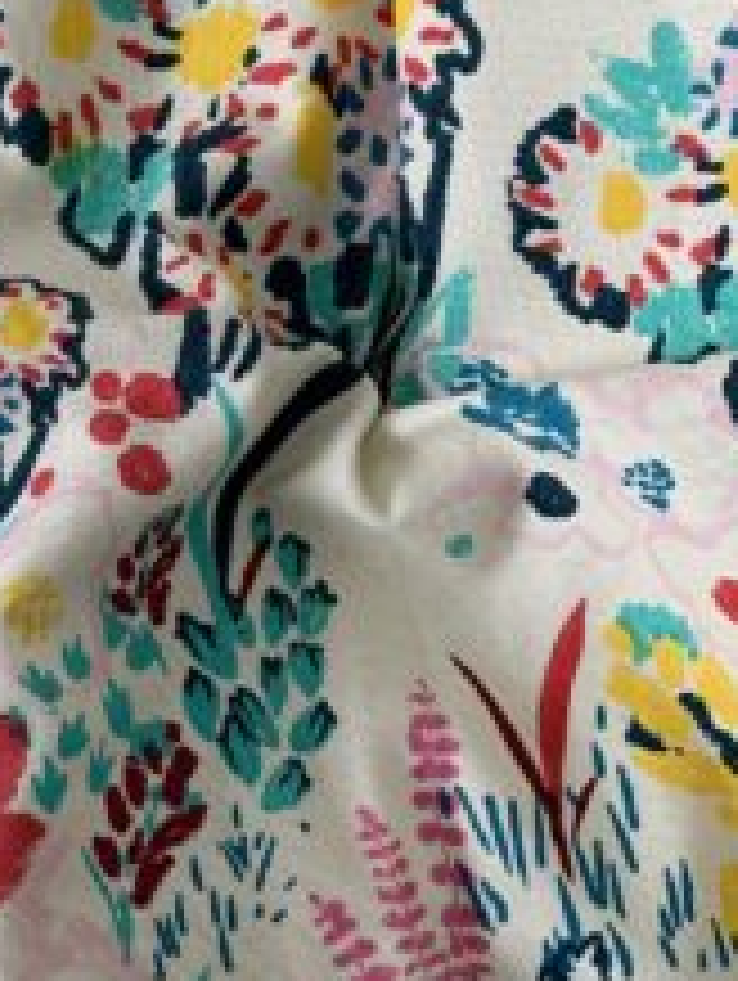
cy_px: 562
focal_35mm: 61
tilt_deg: -79.8
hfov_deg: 23.1
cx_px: 9
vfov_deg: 31.6
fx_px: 1731
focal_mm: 4.25
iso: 100
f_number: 1.8
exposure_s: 1/72
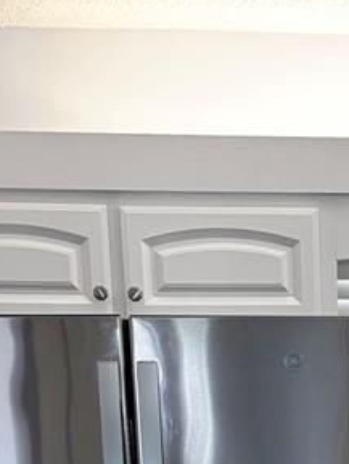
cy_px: 856
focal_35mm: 108
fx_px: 1451
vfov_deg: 15.4
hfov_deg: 13.4
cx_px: 405
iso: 100
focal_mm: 5.96
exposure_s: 1/120
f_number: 1.6
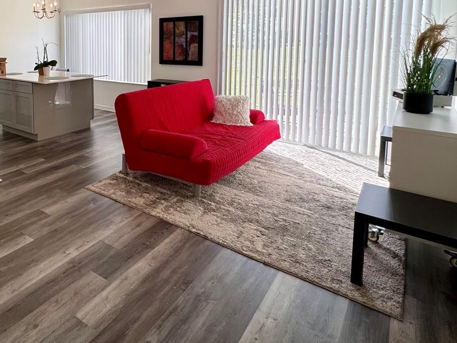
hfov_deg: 62.6
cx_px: 103
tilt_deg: -6.7
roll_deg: -0.1
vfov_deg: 49.9
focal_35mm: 26
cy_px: 70
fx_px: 343
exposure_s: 1/281
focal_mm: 2.22
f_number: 2.2
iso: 40
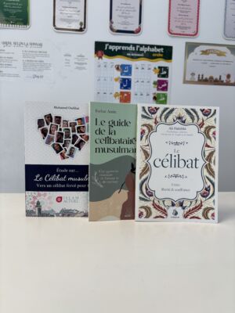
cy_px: 156
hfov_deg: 53.1
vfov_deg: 67.3
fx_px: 235
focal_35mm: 26
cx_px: 118
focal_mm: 5.96
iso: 40
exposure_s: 1/100
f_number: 1.6
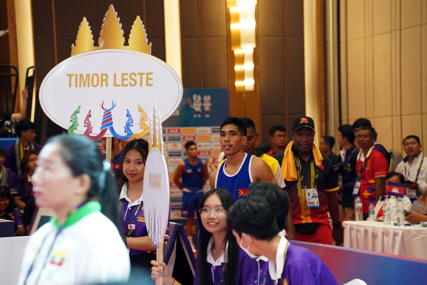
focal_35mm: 150
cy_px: 142
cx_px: 214
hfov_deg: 13.7
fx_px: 1779
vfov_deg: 9.1
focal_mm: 150
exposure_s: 1/250
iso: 5000
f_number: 5.6
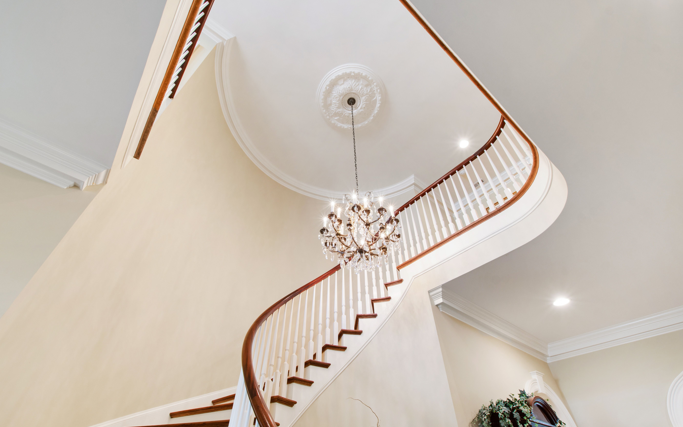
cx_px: 339
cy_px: 221
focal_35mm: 16
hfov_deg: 97.8
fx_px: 298
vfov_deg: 71.2
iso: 100
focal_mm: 10
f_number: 8
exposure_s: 1/1.67
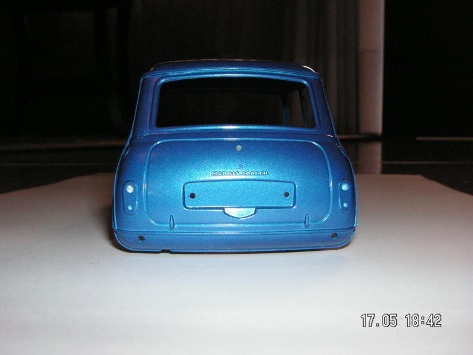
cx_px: 236
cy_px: 178
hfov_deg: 49.0
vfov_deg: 37.7
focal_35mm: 38
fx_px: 519
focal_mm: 6.3
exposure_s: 1/45
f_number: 6.6
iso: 160
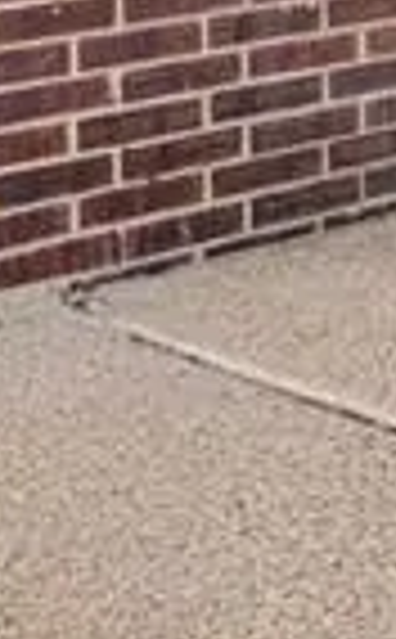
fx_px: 2050
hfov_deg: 8.5
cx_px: 1336
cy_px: -317
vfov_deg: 16.2
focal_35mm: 118
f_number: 8
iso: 80
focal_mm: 16
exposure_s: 1/25
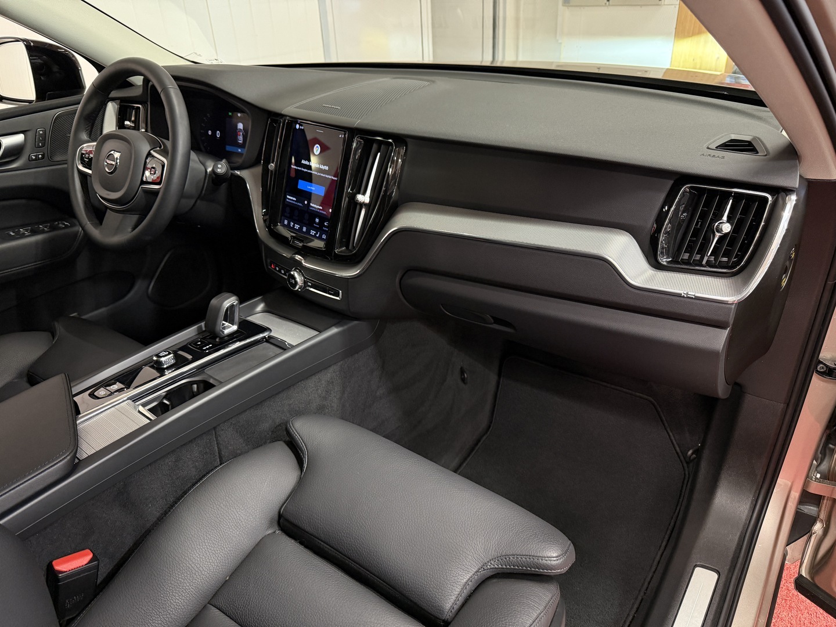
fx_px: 580
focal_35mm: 24
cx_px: 418
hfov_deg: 71.6
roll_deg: +3.2
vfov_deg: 56.8
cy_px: 314
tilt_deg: -29.1
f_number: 1.78
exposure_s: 1/50
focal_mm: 6.76
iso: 250
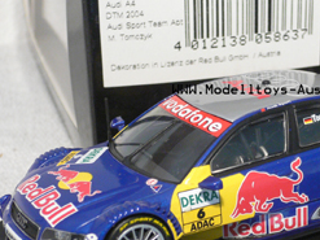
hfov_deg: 18.3
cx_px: 242
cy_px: 173
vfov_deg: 13.8
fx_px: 989
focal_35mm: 107
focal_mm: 11
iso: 200
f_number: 4
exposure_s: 1/10
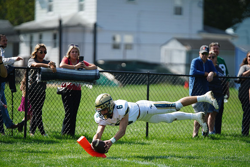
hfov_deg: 7.9
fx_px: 1813
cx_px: 125
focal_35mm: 261
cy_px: 84
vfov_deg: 5.3
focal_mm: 261
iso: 400
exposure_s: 1/3200
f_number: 2.8
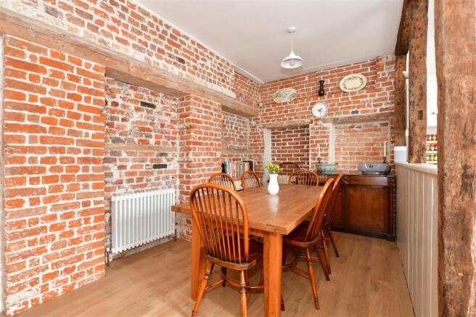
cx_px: 238
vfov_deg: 77.3
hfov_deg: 100.4
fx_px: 198
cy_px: 158
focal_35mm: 15
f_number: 8
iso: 500
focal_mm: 10
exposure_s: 1/1.6
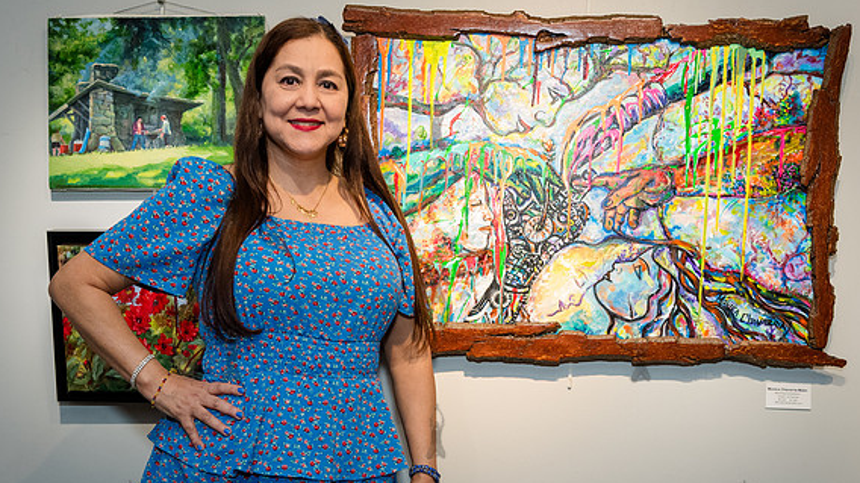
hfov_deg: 45.5
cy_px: 277
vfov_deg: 26.5
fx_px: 1026
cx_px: 458
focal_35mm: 45
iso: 4000
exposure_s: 1/250
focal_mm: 38
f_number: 4.5
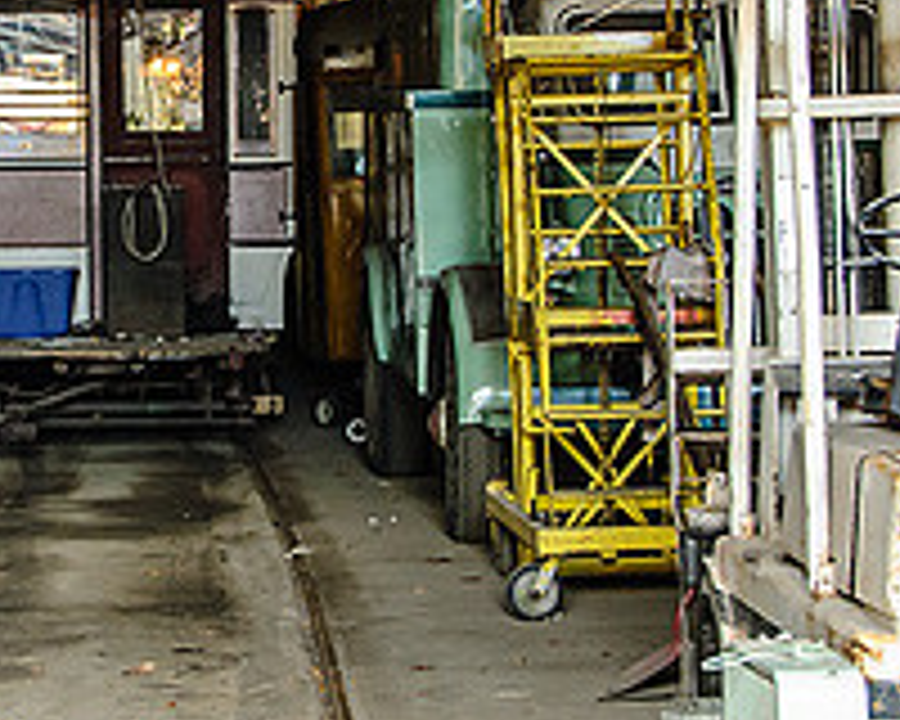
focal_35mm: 131
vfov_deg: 11.7
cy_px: 171
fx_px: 3489
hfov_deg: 14.6
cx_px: 184
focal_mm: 32
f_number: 5
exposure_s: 1/6
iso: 400
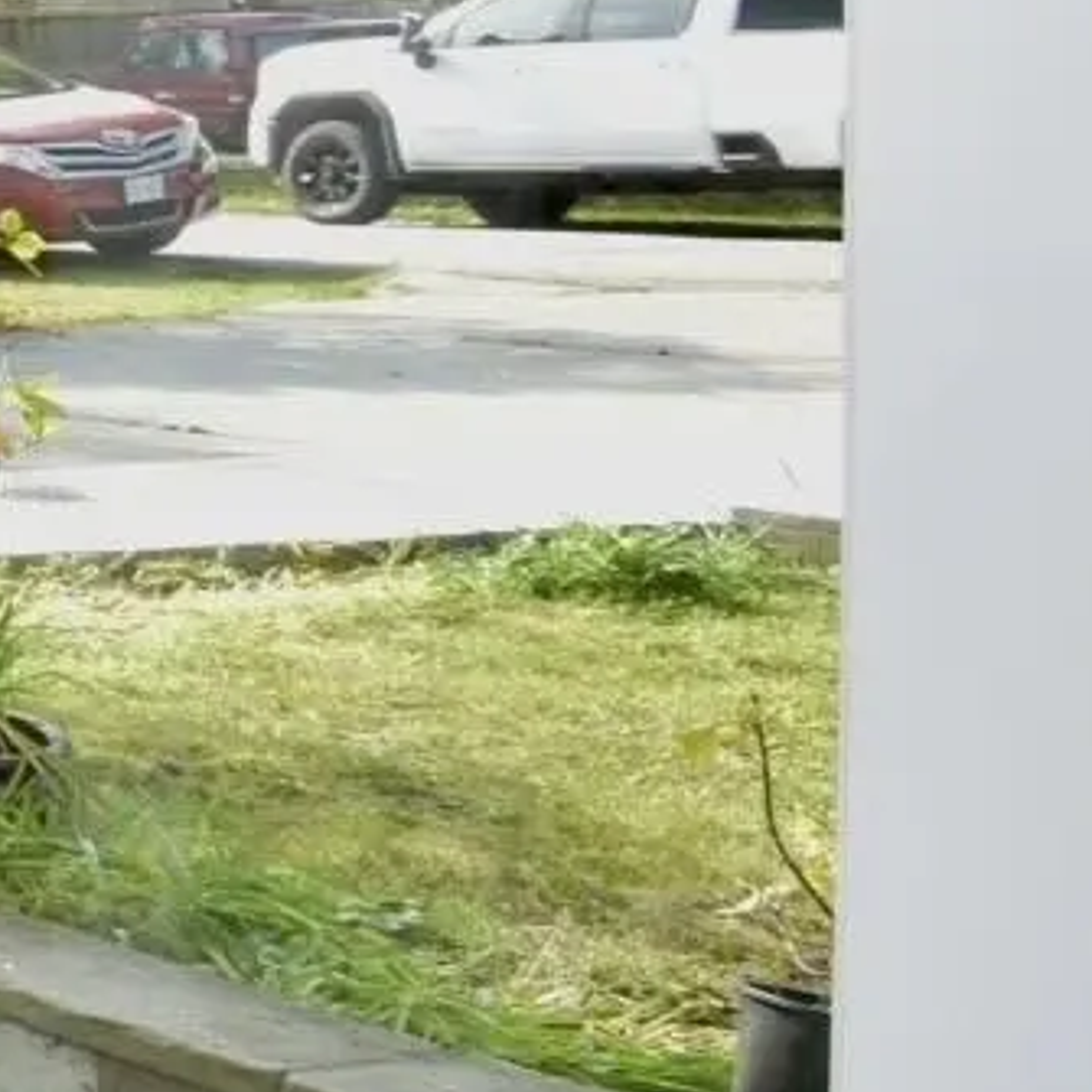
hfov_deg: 12.6
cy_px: 181
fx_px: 2784
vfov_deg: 21.8
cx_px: -1936
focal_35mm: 78
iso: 200
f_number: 4.5
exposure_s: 1/125
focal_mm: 10
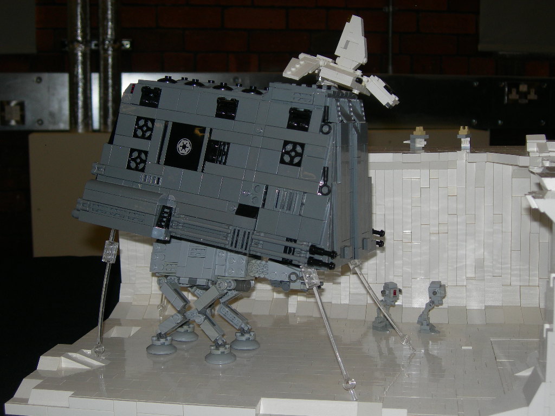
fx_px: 818
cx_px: 278
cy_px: 208
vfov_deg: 28.6
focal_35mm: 51
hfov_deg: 37.5
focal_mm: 10.6
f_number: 3.2
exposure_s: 1/60.1
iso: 50
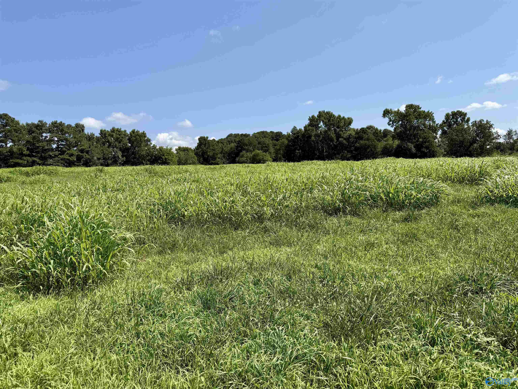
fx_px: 359
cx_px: 259
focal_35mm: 24
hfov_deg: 71.6
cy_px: 194
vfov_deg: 56.8
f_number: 1.78
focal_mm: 6.76
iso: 80
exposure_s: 1/4673
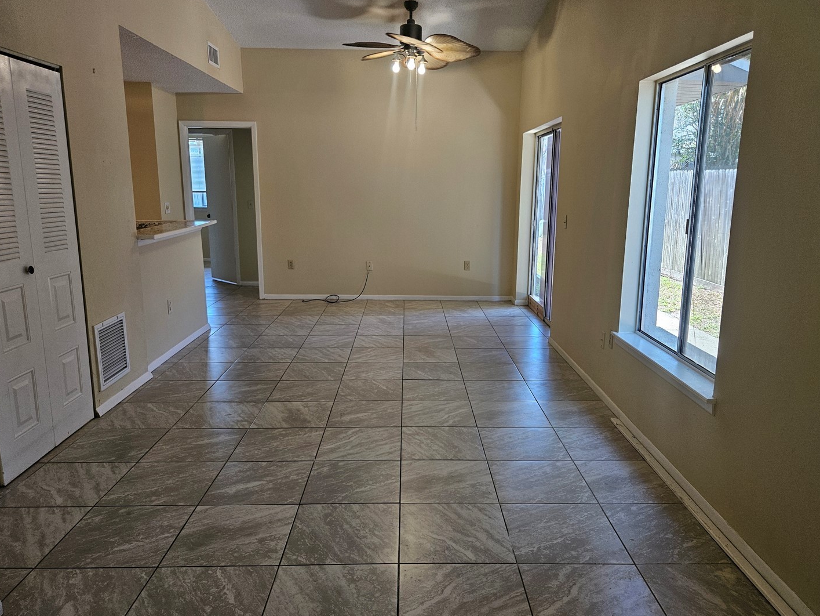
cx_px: 428
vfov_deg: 53.1
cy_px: 307
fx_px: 616
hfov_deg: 67.3
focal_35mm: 26
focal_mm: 5.4
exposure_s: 1/120
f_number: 1.8
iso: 100
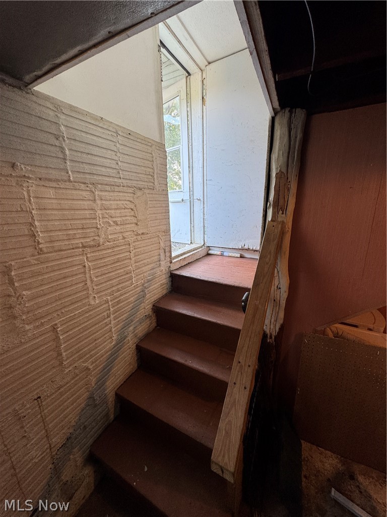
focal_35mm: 14
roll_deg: +1.2
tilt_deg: -14.1
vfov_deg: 102.1
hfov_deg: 85.7
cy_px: 258
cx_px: 194
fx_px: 209
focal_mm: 2.22
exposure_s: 1/120
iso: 160
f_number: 2.2
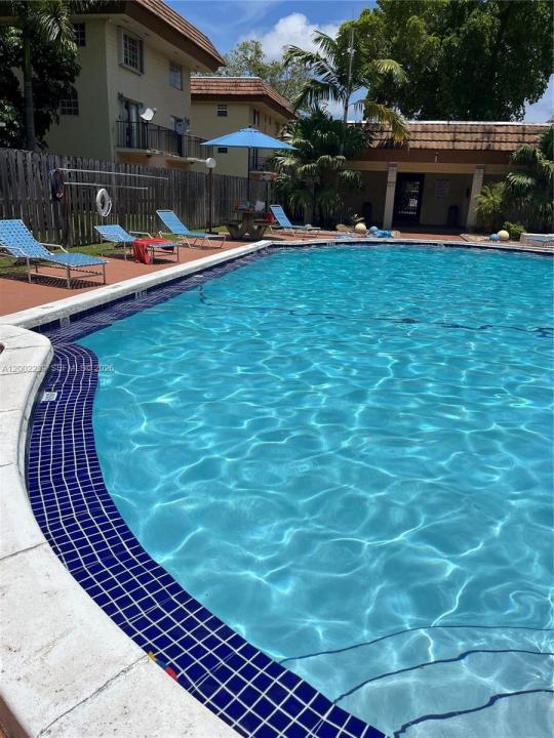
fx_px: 555
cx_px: 277
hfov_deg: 53.1
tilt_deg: -15.7
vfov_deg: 67.3
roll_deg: -1.5
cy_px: 369
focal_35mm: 26
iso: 50
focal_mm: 5.1
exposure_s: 1/9091
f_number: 1.6
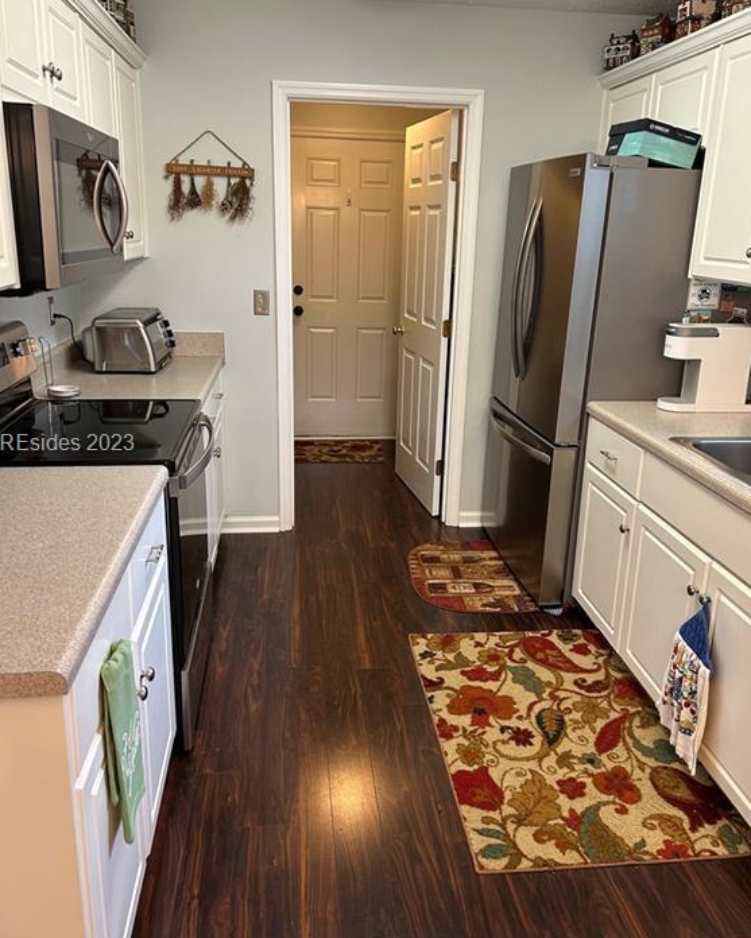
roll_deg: -1.3
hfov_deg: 51.5
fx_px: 778
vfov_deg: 62.2
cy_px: 445
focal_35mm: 28
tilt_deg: -15.4
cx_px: 383
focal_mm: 5.7
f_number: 1.5
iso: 160
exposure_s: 1/60
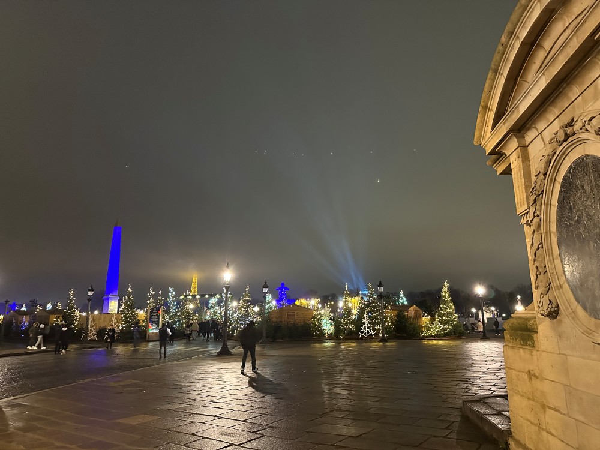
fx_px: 416
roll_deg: +0.1
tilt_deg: +14.0
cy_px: 225
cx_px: 300
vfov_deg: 56.8
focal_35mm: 24
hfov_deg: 71.6
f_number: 1.78
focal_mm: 6.86
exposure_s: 1/33
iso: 1000
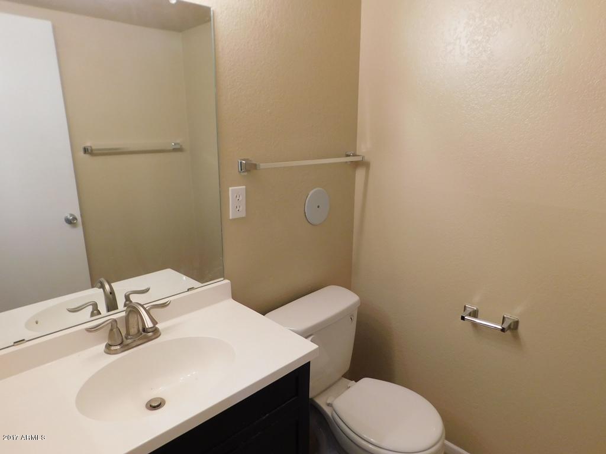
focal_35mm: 23
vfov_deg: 58.9
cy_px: 227
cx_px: 303
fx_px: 403
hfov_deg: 73.9
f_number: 3
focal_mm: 4
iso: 200
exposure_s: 1/30
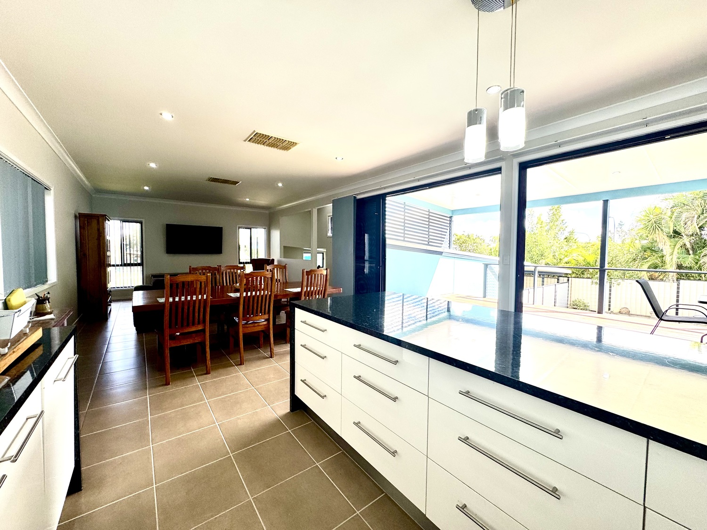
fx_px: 286
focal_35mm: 14
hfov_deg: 102.1
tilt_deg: -2.7
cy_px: 265
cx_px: 354
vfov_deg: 85.7
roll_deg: -0.3
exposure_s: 1/158
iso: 40
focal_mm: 2.22
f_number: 2.2
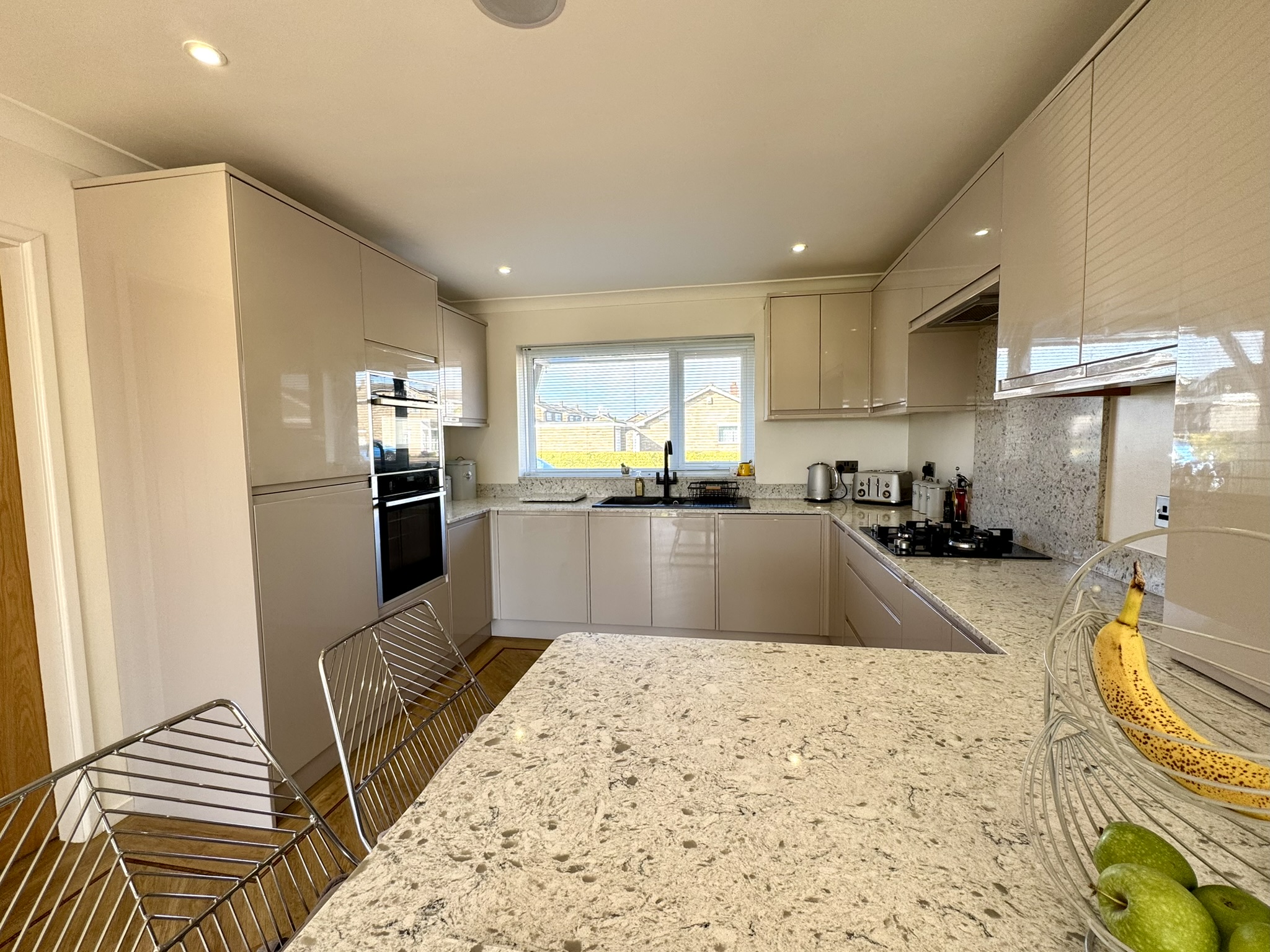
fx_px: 514
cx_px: 635
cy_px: 476
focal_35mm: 14
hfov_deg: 102.1
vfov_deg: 85.7
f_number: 2.2
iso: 50
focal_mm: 2.22
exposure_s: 1/99
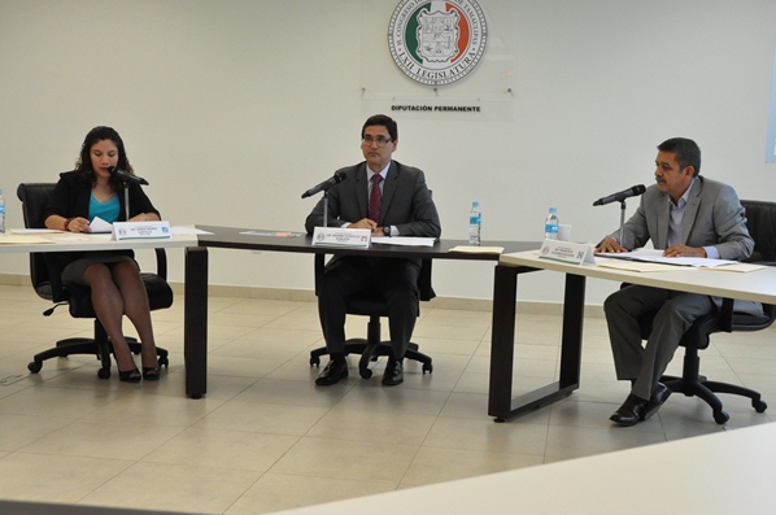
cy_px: 259
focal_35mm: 47
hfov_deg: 42.3
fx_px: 1002
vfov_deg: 28.8
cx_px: 396
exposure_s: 1/200
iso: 2000
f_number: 7.1
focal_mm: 29
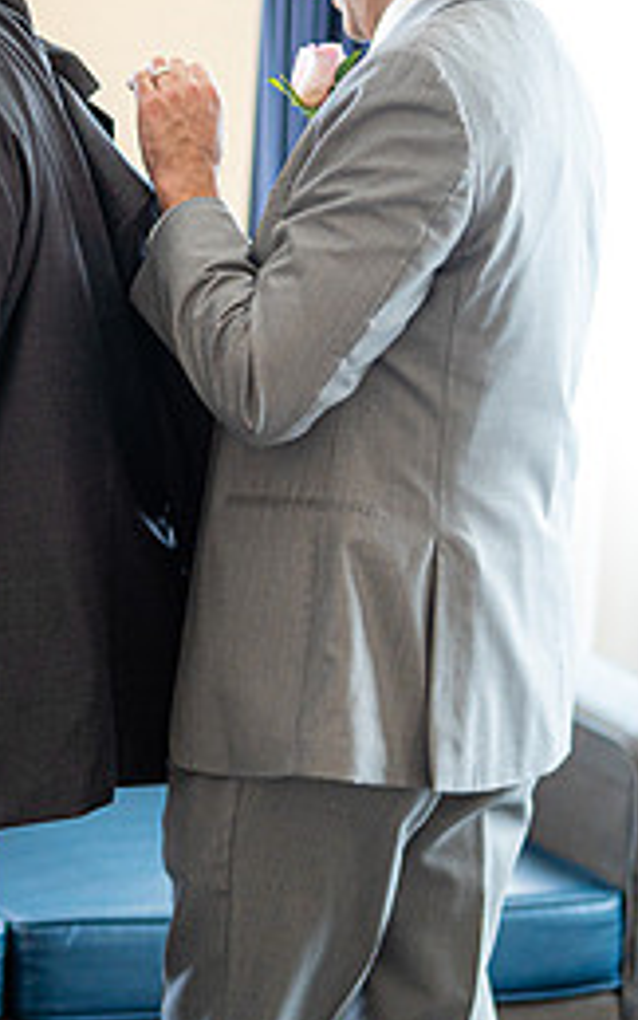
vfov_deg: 18.2
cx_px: -110
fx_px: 3170
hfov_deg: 11.3
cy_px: 297
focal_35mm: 114
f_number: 1.4
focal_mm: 50
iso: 800
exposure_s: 1/250
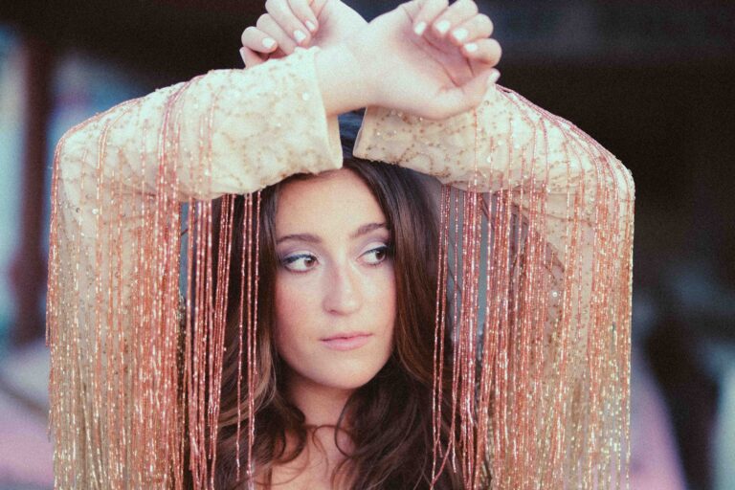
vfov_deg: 18.2
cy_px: 245
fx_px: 1531
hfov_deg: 27.0
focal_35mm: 75
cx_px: 368
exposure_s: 1/125
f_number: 1.3
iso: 800
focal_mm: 50
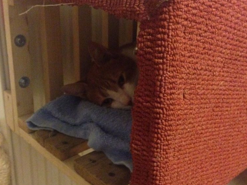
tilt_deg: -18.0
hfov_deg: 42.1
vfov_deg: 32.2
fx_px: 321
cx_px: 122
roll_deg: -3.3
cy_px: 100
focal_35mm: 45
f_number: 2.4
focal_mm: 4.12
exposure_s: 1/15
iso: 800
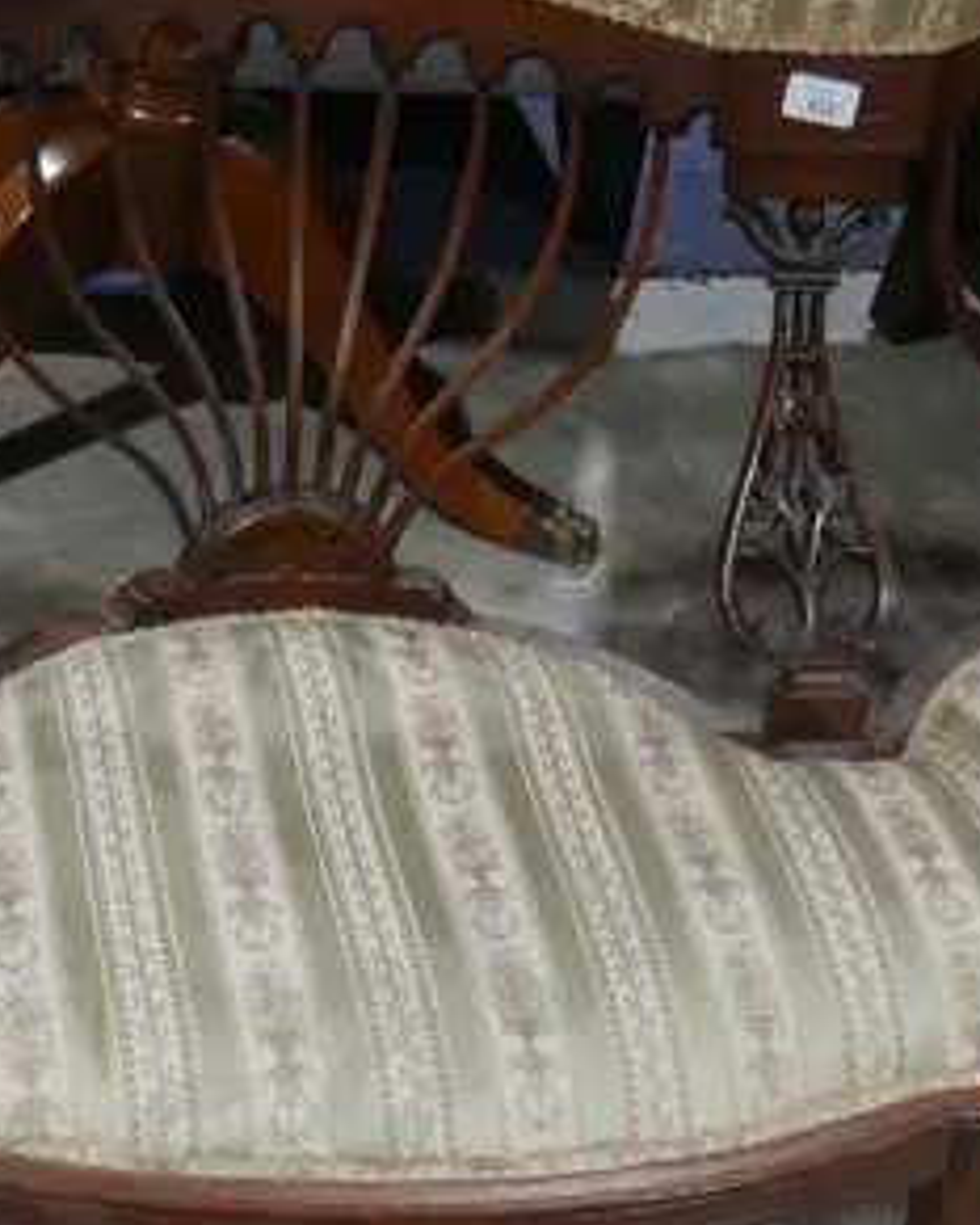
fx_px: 3732
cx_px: 572
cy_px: 901
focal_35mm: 103
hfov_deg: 15.0
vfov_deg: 18.5
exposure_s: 1/60
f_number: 3.6
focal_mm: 15
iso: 320
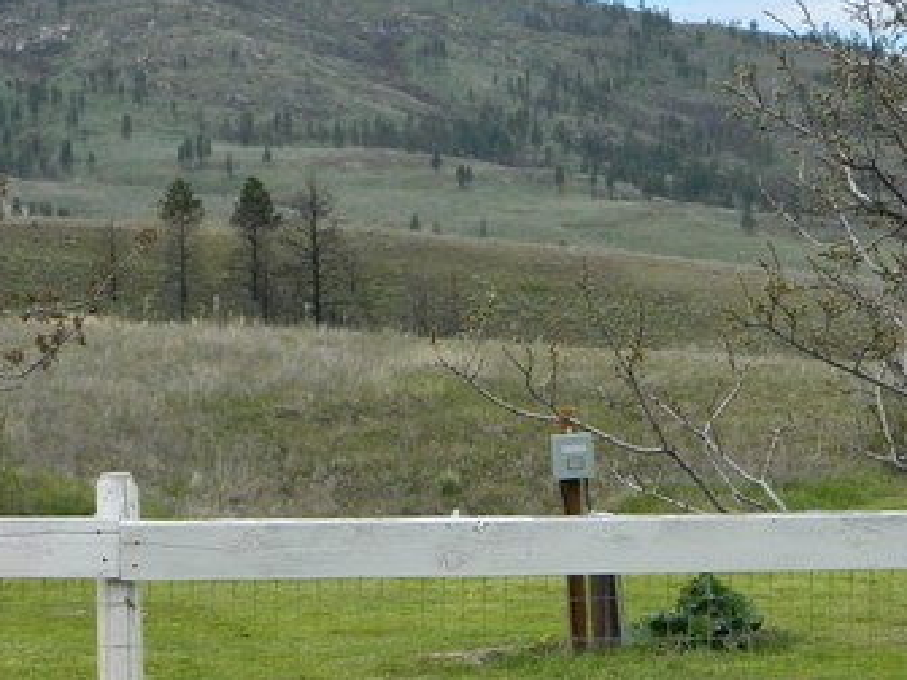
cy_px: 532
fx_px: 3275
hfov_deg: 15.8
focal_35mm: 125
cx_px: 518
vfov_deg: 11.8
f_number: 3.5
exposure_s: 1/800
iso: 80
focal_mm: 7.3
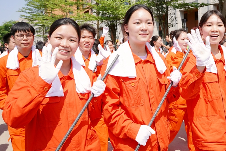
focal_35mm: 32
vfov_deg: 41.0
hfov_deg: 57.9
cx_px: 143
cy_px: 64
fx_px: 201
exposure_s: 1/320
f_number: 6.3
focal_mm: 24
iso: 100
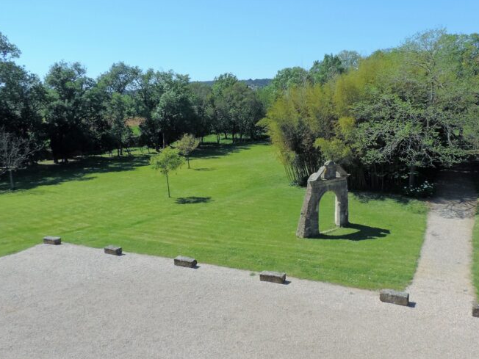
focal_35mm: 33
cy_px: 177
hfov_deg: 55.2
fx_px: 457
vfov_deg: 42.9
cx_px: 265
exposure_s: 1/2000
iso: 180
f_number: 3.1
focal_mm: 4.9
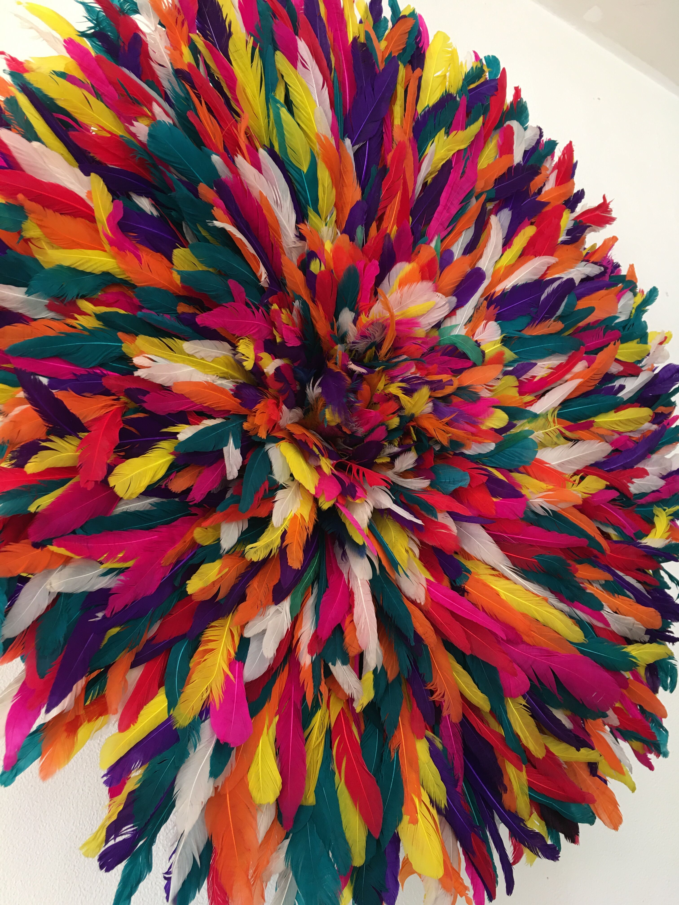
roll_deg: +1.1
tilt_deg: +21.0
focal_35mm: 29
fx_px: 758
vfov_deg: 61.7
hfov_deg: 48.2
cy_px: 452
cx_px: 340
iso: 32
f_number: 2.2
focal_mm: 4.15
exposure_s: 1/17
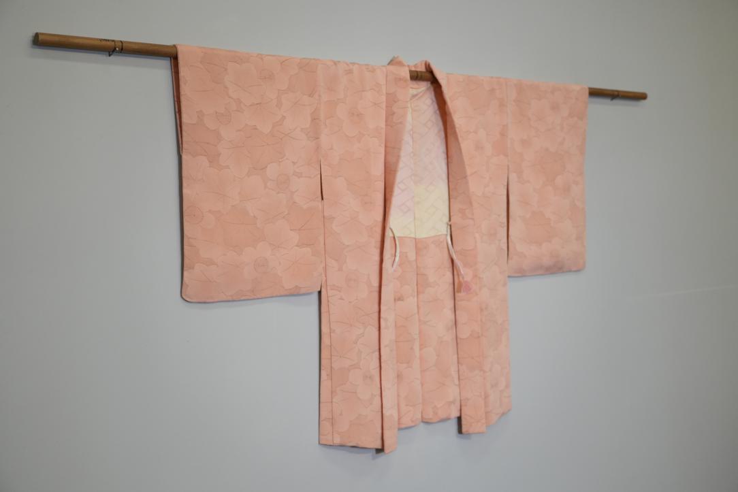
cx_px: 369
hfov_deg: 41.1
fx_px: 984
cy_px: 246
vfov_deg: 28.1
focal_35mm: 48
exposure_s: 1/500
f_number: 4
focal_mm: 48
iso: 2000
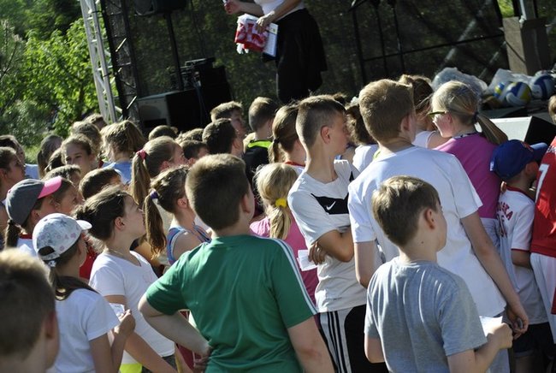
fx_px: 1276
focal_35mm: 82
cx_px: 278
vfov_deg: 16.6
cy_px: 186
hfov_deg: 24.6
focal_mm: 55
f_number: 4
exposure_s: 1/800
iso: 200
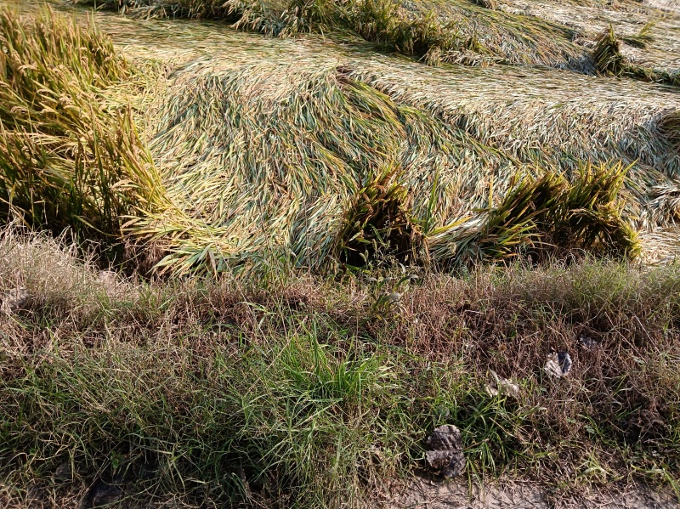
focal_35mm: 27
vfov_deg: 51.3
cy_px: 254
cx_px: 340
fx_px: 530
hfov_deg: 65.4
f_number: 1.8
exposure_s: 1/255
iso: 100
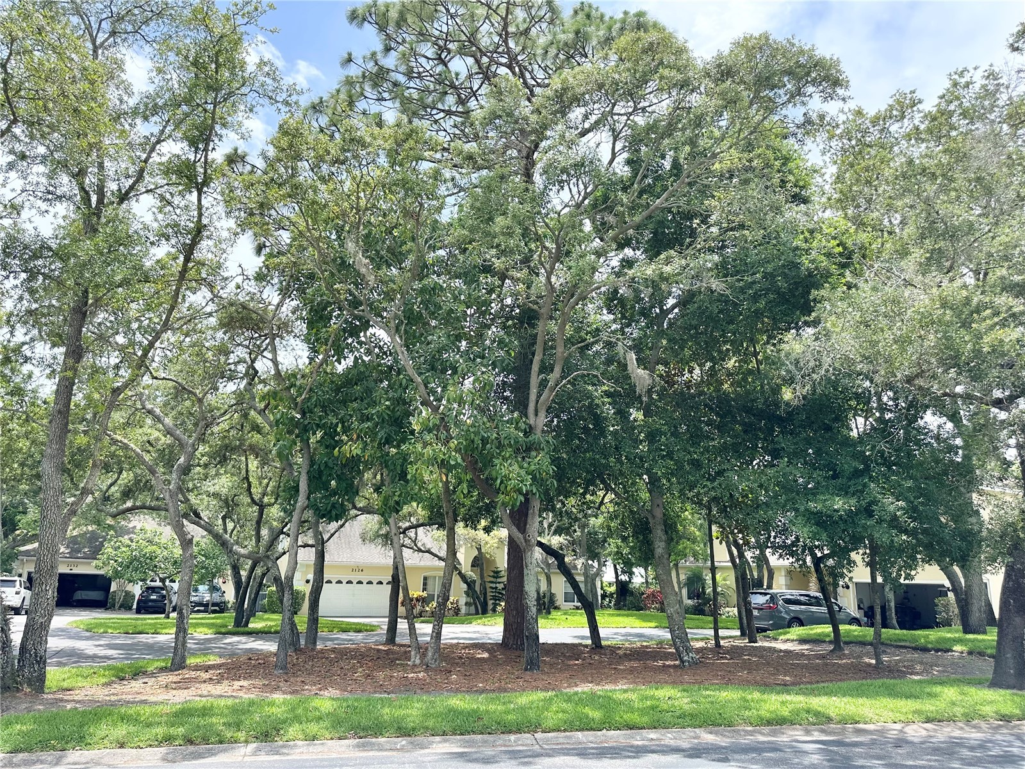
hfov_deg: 71.6
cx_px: 512
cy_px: 384
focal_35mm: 24
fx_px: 711
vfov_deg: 56.8
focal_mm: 6.86
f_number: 1.78
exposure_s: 1/1949
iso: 80
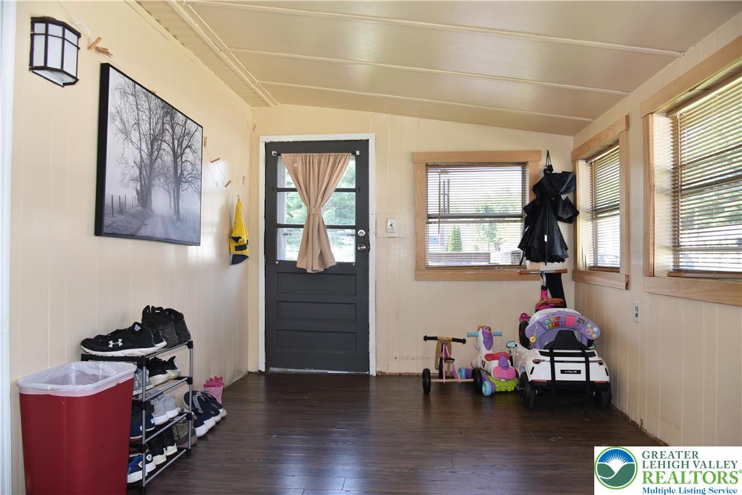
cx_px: 371
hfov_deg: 73.7
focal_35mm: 24
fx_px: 495
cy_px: 248
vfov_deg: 53.2
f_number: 5.6
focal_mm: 24
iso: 800
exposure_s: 1/125
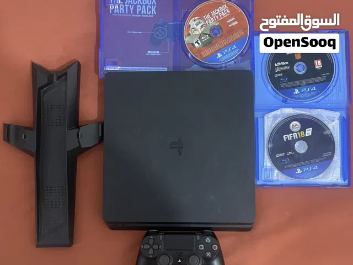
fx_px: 255
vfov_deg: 54.9
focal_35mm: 25
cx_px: 176
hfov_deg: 69.4
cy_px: 132
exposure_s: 1/33
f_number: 1.6
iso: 640
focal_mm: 5.1
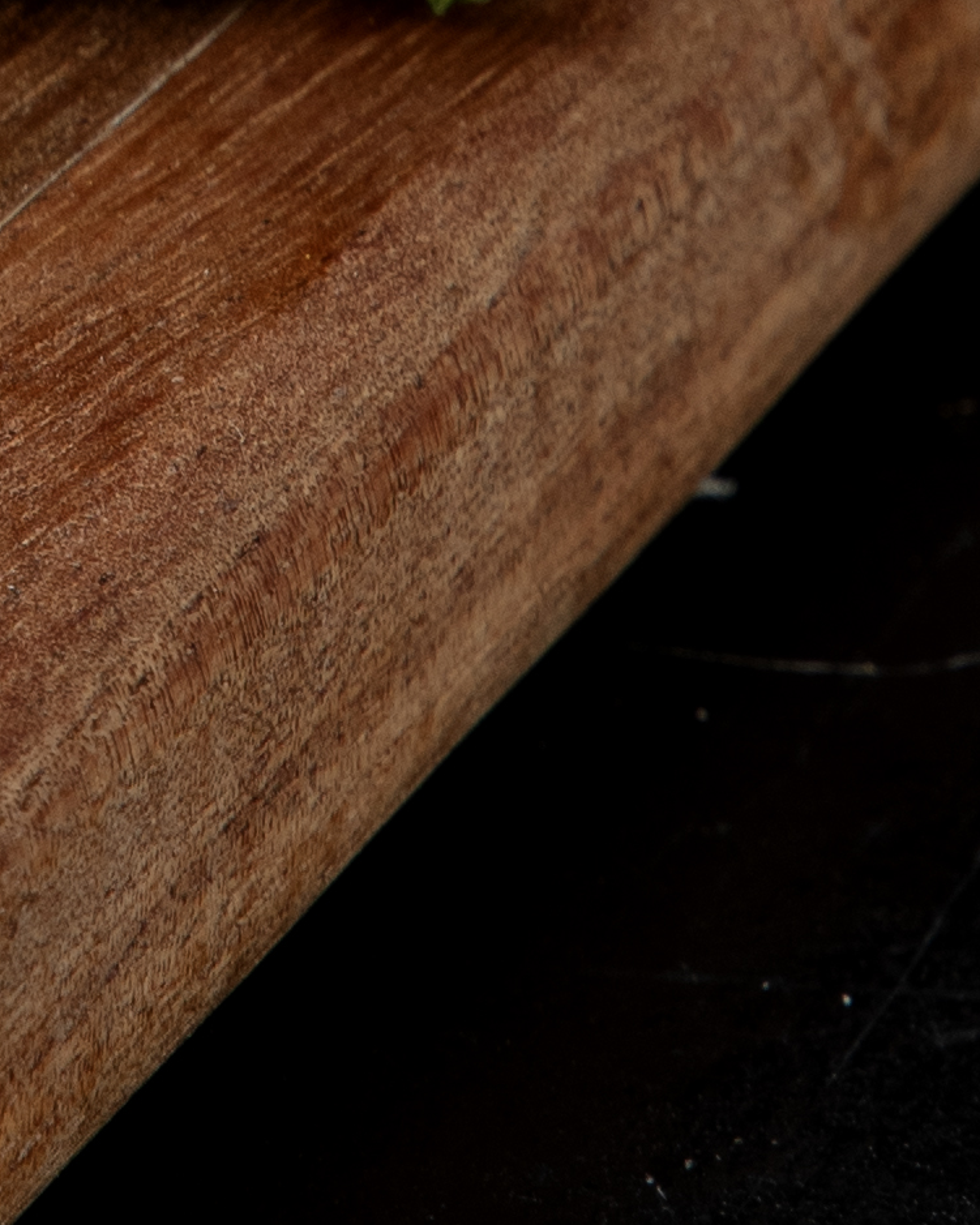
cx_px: -630
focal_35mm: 543
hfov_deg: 2.8
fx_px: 19682
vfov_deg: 3.5
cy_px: -1746
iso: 125
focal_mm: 65
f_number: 9
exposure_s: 1/250
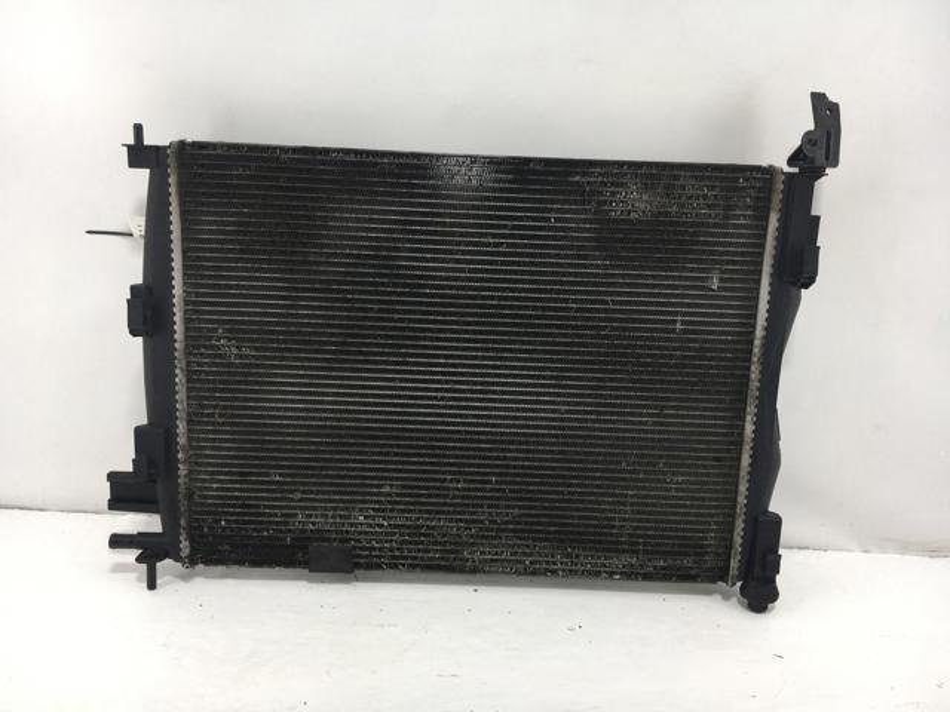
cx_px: 475
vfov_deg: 48.2
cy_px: 356
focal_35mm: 29
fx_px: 796
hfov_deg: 61.7
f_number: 2.2
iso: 25
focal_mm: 4.15
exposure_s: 1/225
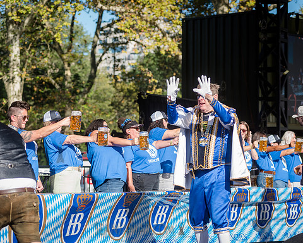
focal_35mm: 127
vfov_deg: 12.1
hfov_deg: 15.2
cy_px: 121
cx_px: 141
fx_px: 1139
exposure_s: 1/1000
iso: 250
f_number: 4.5
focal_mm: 112
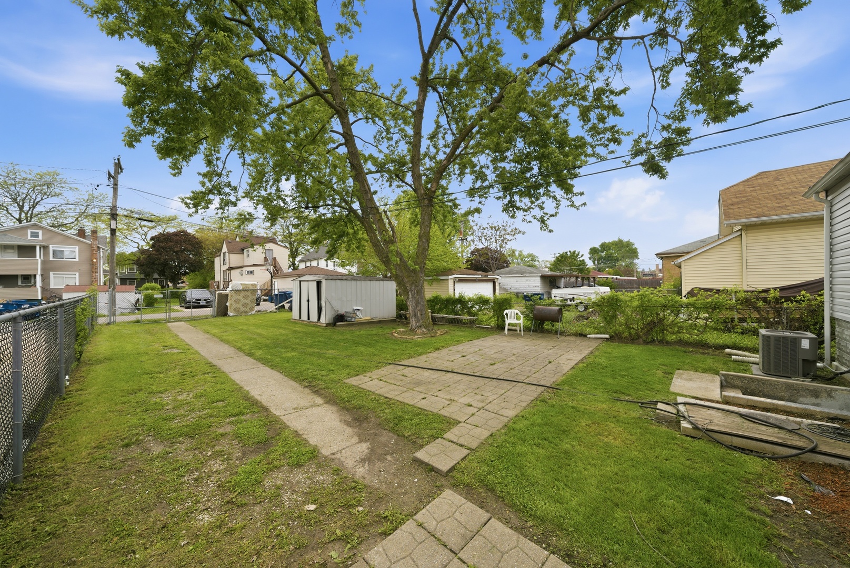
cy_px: 284
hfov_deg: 112.6
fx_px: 284
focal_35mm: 12
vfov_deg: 90.1
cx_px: 425
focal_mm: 12
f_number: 5.6
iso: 80
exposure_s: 1/80
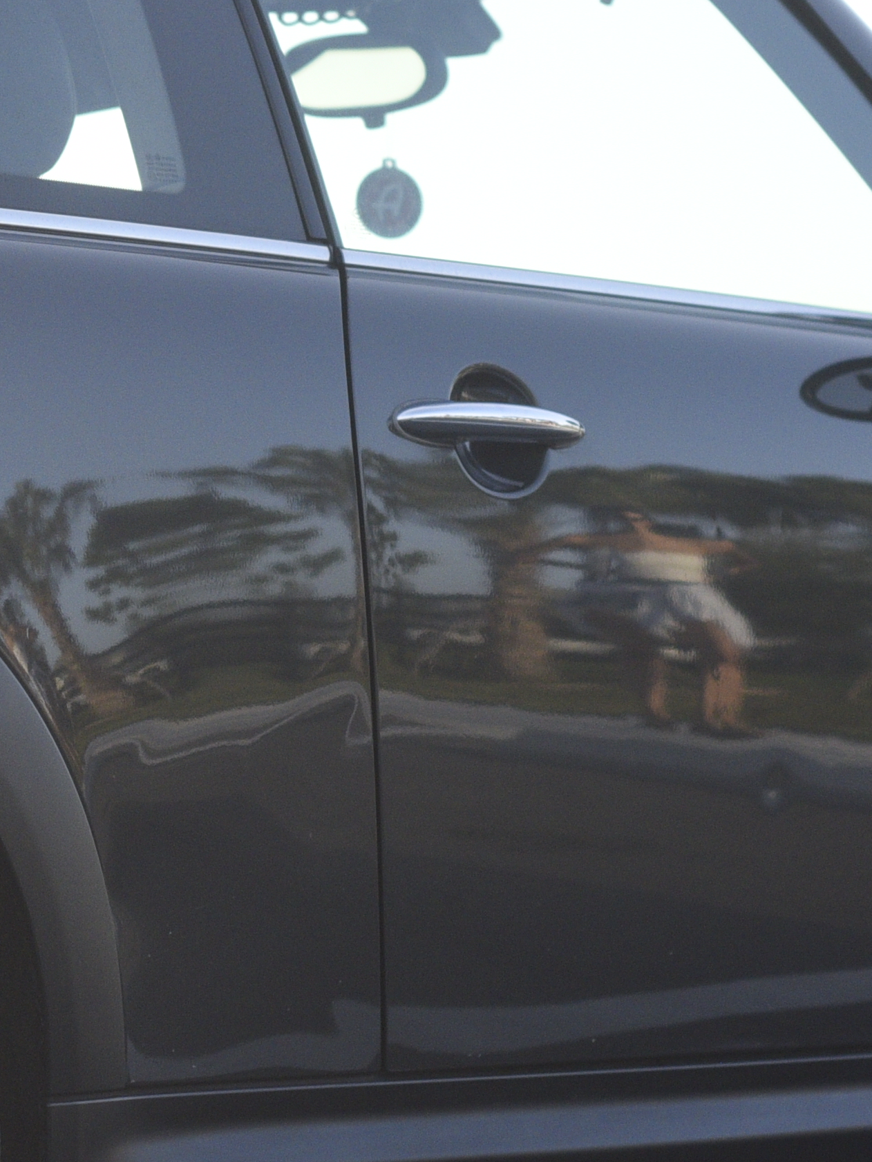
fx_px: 5776
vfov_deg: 11.5
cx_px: -86
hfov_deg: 8.6
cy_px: 352
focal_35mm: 172
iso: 1000
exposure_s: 1/4000
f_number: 2.8
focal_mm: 50
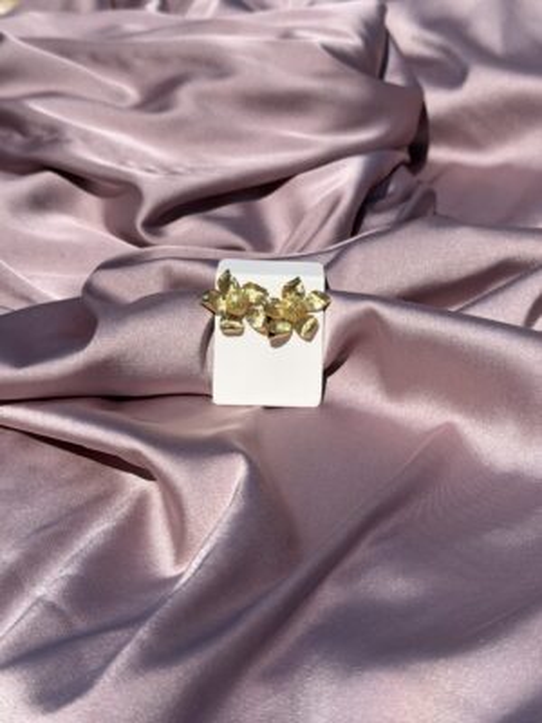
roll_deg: +4.8
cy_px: 362
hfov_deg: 30.3
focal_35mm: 48
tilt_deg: -34.9
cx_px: 271
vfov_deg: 39.7
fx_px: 1002
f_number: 1.78
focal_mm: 6.76
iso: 80
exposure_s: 1/16129
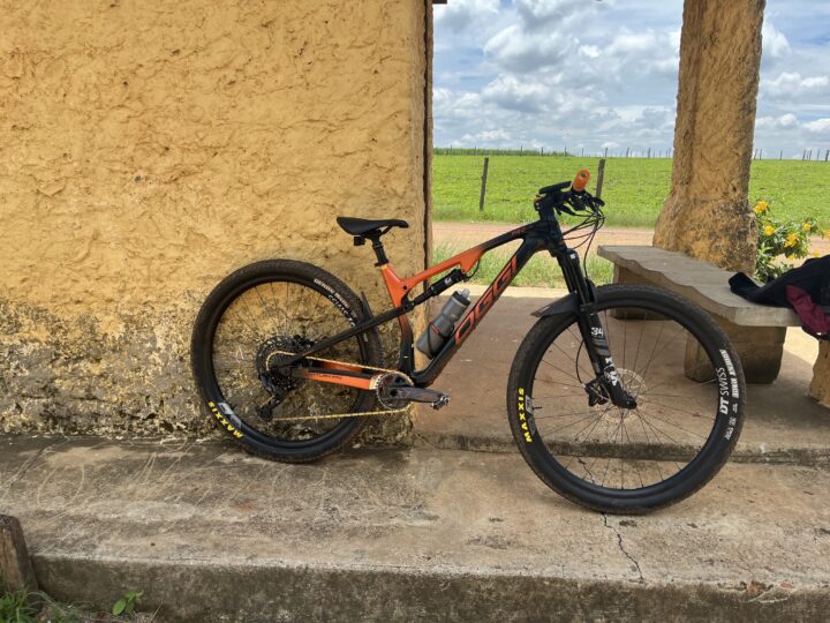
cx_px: 415
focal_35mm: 26
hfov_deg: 67.3
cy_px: 312
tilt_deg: -13.5
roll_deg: -0.5
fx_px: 623
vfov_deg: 53.1
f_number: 1.6
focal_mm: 5.1
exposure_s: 1/1862
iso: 50
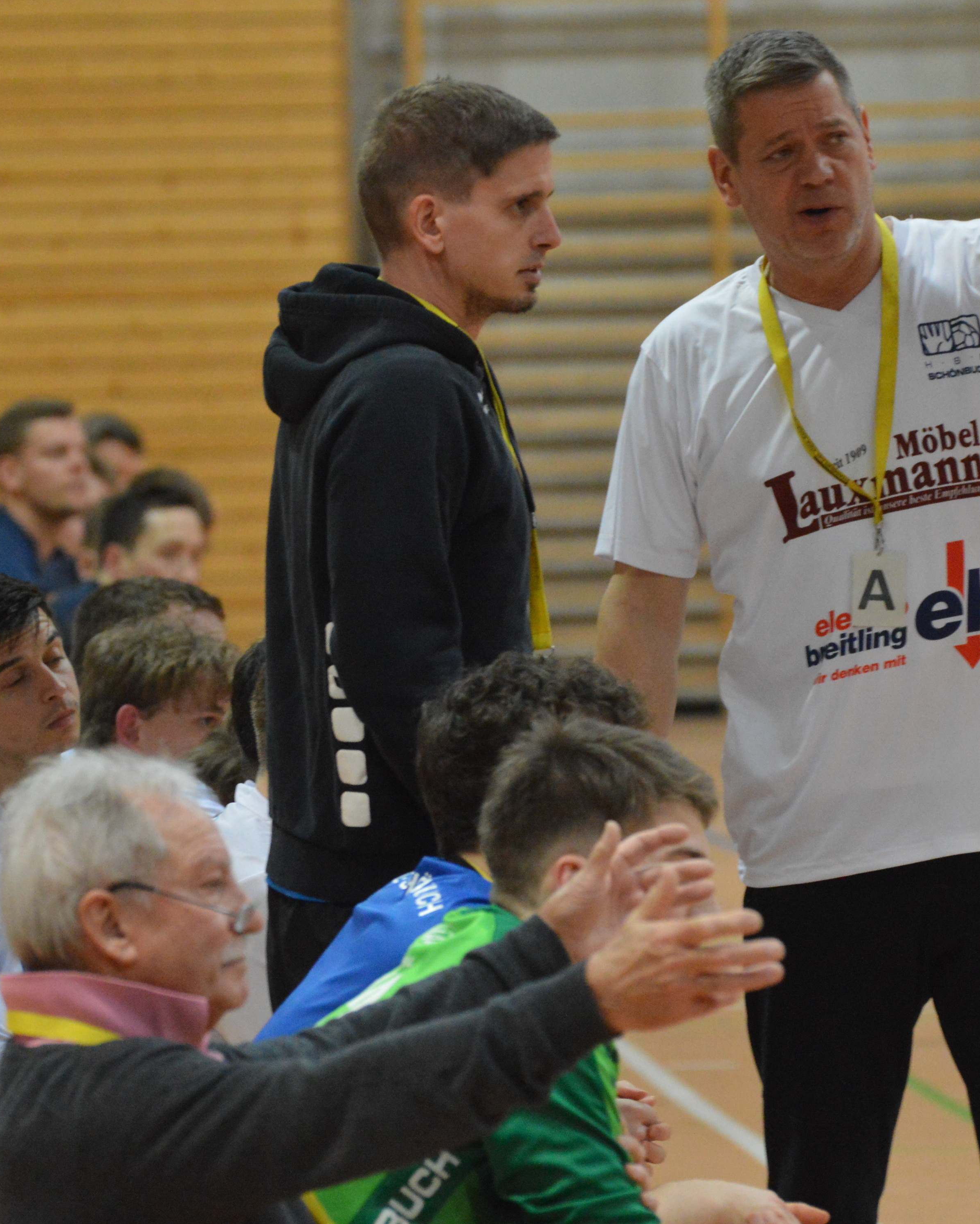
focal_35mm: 350
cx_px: 442
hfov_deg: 4.4
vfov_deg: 5.5
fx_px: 12676
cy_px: 612
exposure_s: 1/200
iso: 3200
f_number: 5
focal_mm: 165
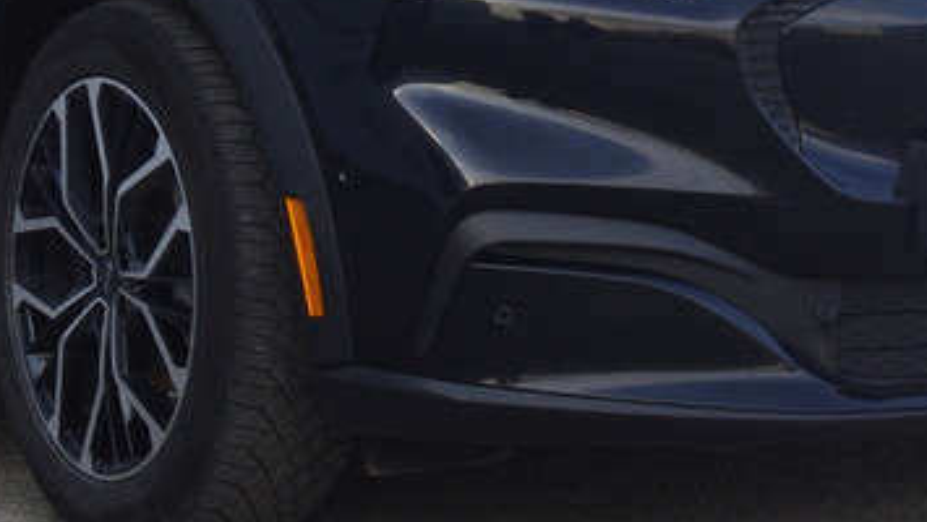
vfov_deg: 7.6
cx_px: 321
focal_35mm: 159
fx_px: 3910
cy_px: 33
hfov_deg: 13.5
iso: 400
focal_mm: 37.5
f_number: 11
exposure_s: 1/125
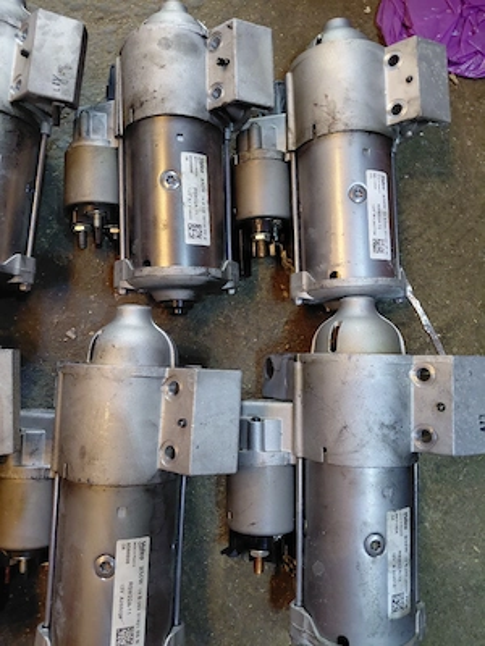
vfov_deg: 69.4
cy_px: 323
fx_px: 467
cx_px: 242
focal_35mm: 25
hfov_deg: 54.9
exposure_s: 1/24
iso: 320
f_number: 1.8
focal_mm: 4.69
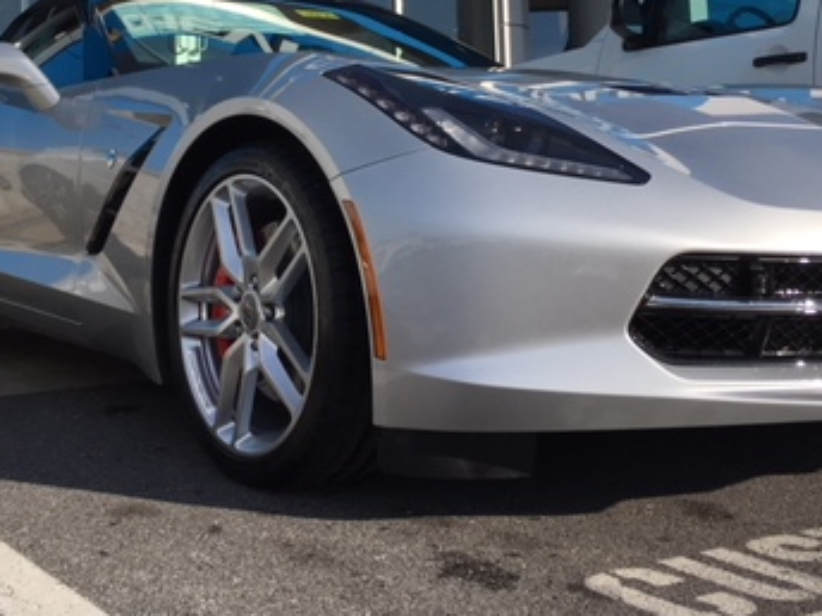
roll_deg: +0.3
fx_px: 1282
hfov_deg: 35.4
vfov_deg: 26.2
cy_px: 62
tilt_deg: +9.6
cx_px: 332
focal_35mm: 54
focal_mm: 4.15
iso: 25
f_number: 2.2
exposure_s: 1/2137
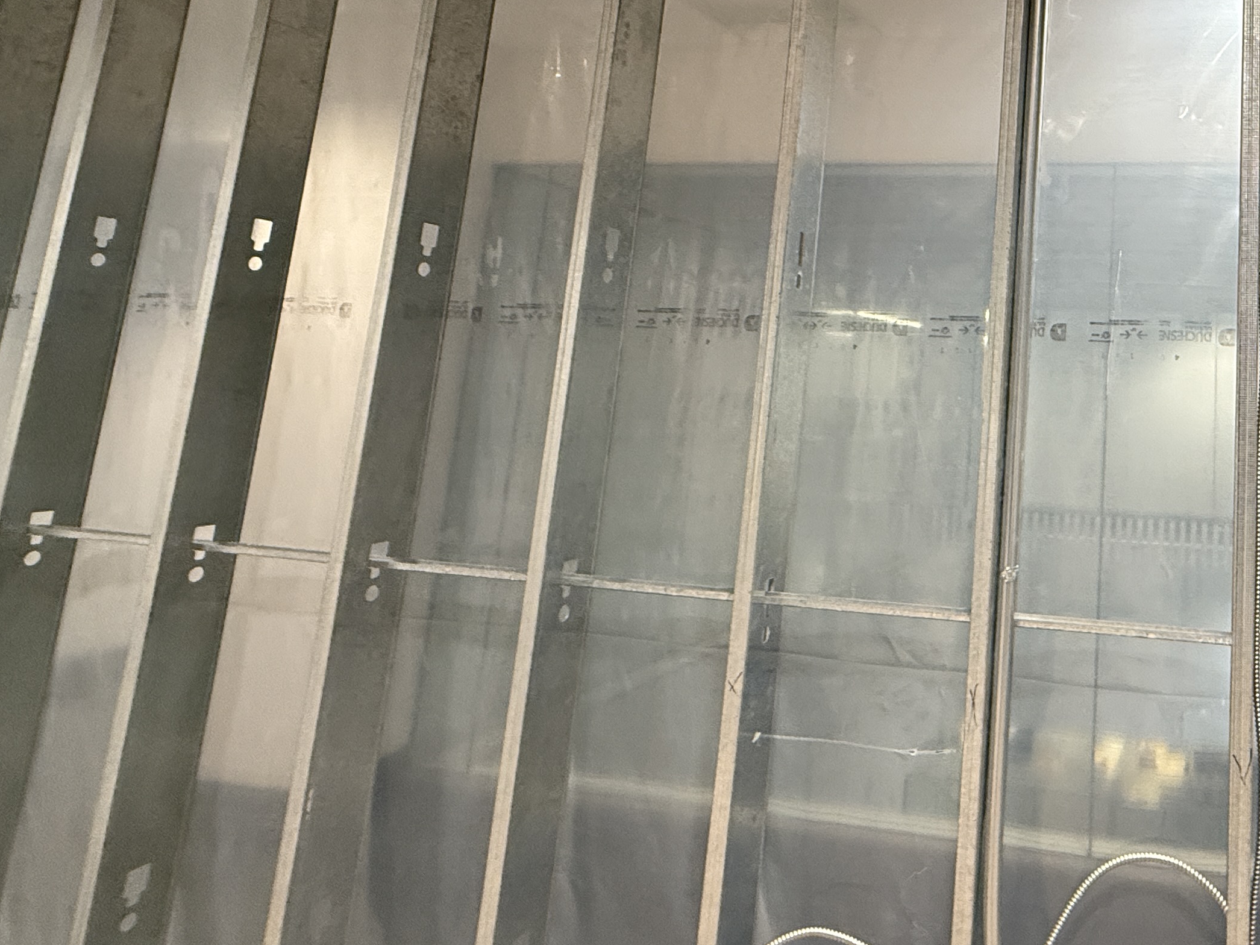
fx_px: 983
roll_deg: -2.2
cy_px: 222
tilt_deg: +8.9
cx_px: 1106
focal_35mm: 27
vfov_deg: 49.1
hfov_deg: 57.3
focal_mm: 2.22
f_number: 2.2
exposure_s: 1/97
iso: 320
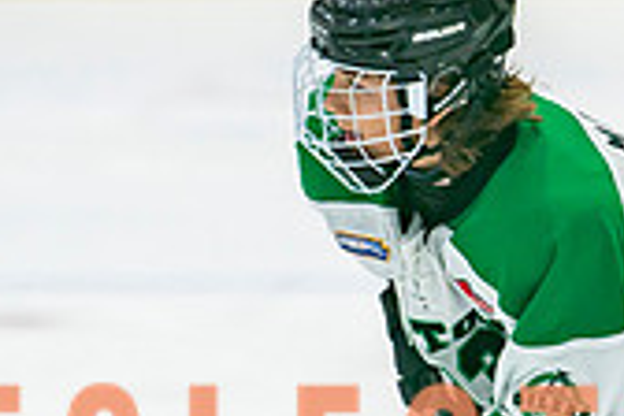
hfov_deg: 2.1
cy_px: 383
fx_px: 17055
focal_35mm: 984
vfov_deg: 1.4
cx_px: 420
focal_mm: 182
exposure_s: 1/640
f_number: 3.2
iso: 320
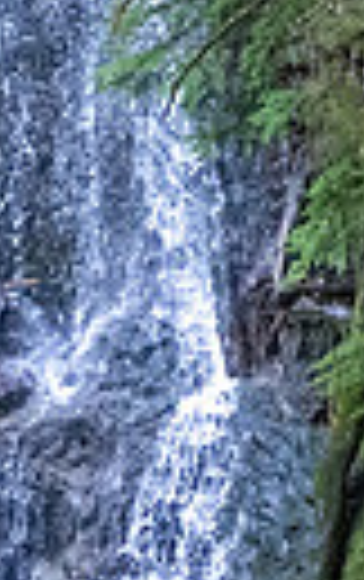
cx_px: -126
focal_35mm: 238
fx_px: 3765
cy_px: 554
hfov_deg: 5.5
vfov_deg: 8.8
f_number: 2.8
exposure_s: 1/640
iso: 5000
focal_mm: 33
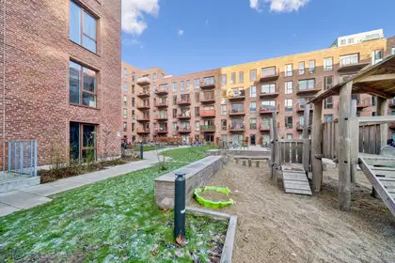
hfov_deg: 112.6
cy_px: 132
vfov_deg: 90.0
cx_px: 198
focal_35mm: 12
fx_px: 132
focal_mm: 12
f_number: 5.6
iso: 320
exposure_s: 1/500
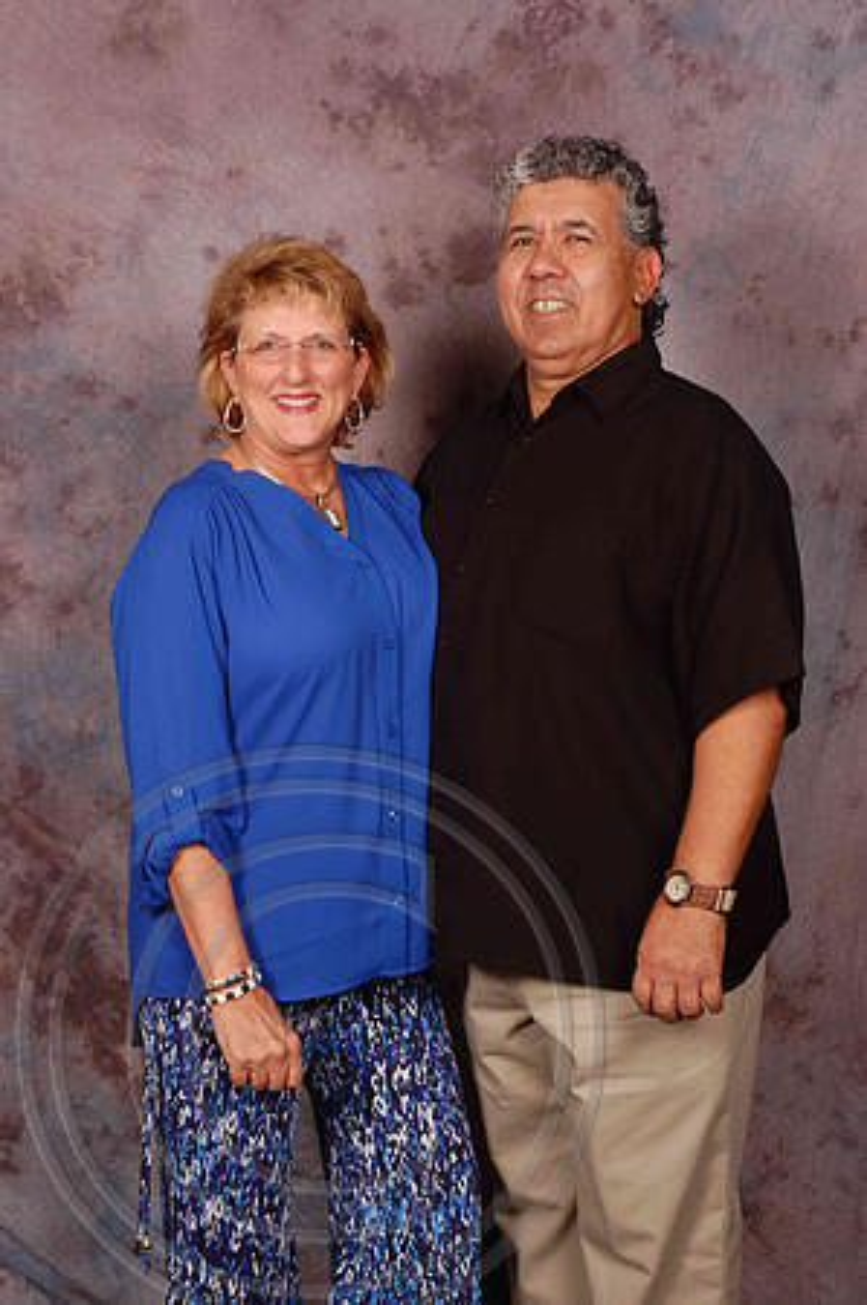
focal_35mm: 57
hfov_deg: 23.7
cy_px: 652
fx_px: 2064
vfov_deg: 35.1
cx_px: 434
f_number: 10
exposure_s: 1/125
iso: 200
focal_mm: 38
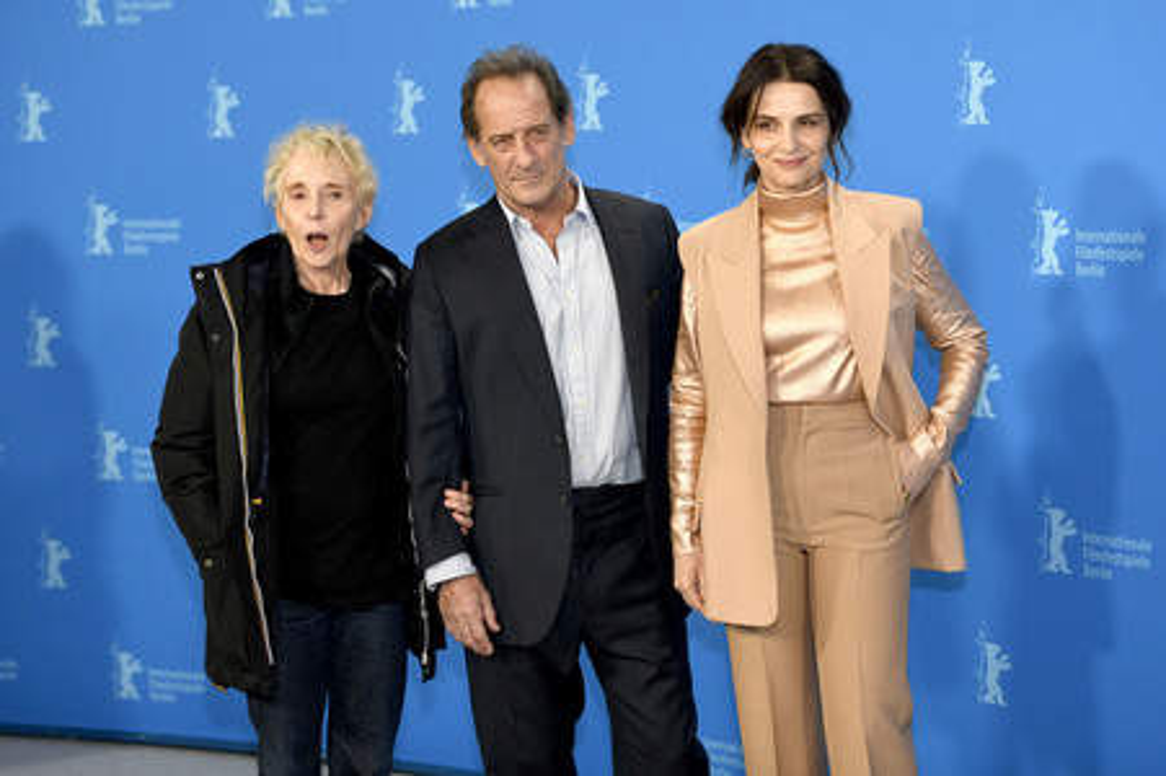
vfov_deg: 16.0
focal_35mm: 85
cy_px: 388
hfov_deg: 23.9
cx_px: 583
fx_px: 2751
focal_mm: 85
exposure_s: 1/400
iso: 800
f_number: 2.8
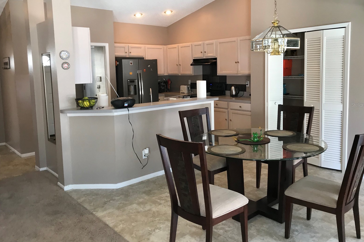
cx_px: 186
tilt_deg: -8.7
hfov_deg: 61.9
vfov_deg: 43.5
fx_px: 303
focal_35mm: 30
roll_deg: +1.5
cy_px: 105
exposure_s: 1/30
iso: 25
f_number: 1.8
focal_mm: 3.99
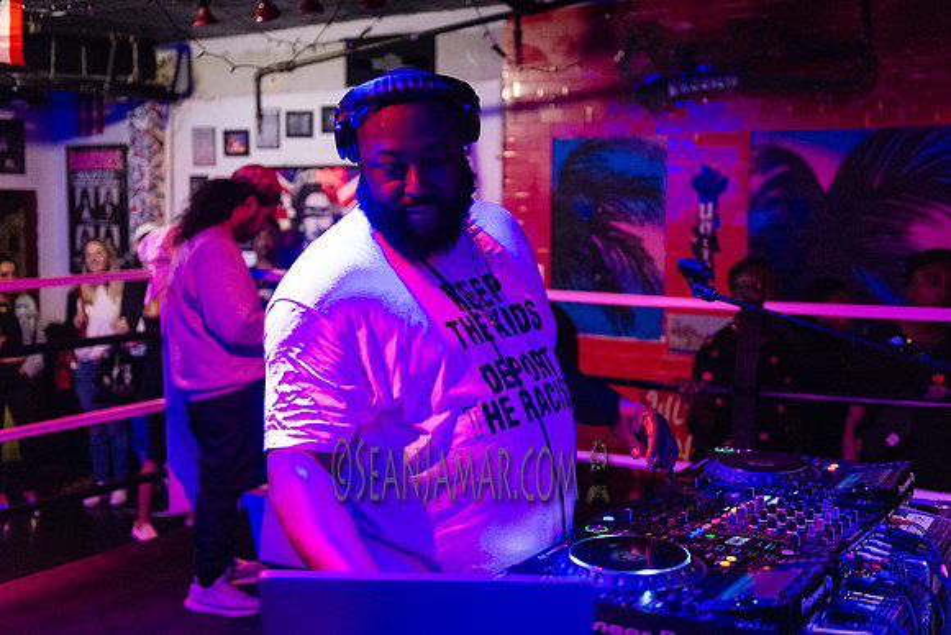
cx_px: 476
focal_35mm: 42
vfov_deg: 31.9
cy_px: 318
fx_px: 1110
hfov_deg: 46.4
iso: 5000
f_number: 2.8
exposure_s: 1/320
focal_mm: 42
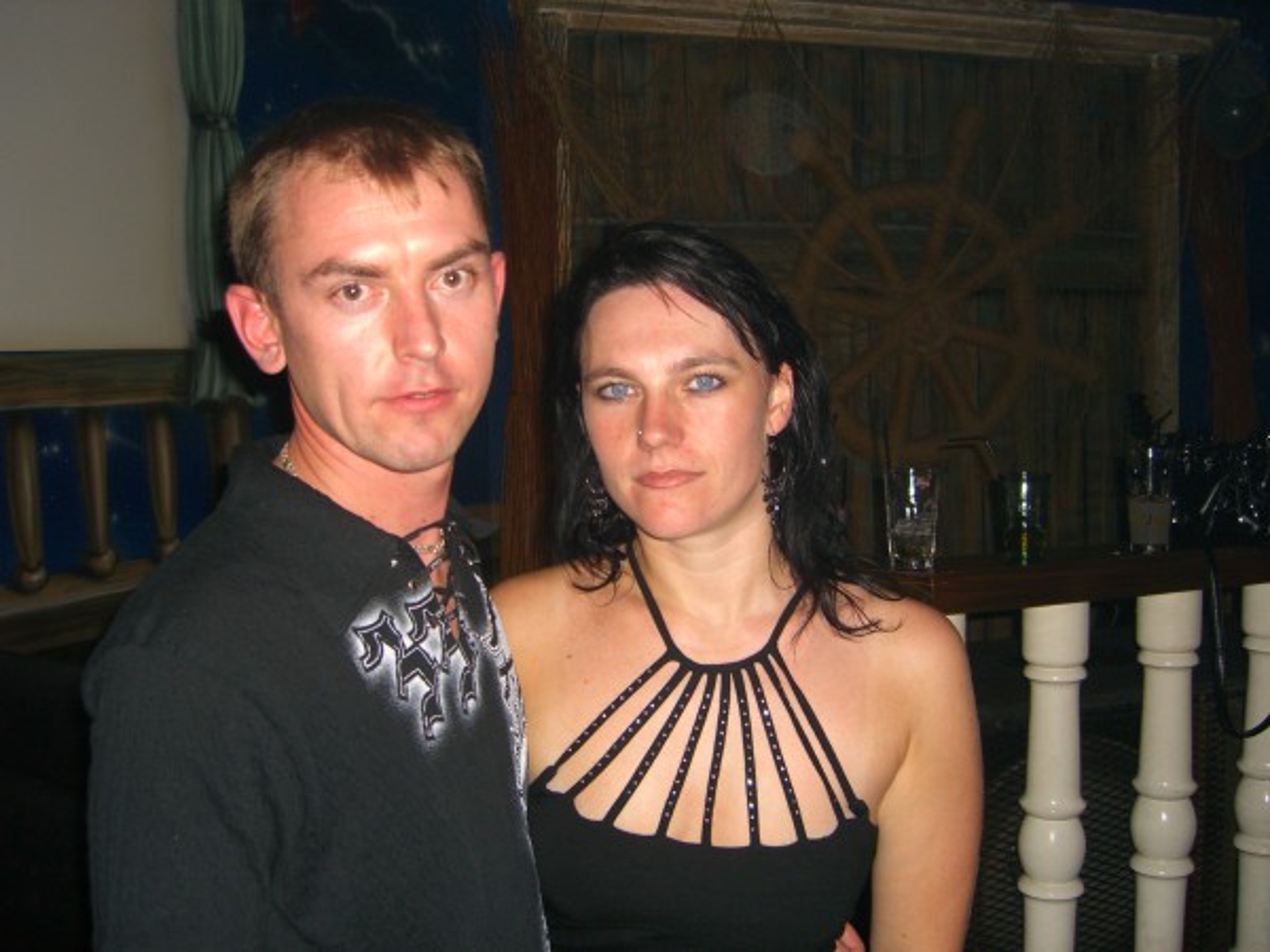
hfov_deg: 49.0
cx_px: 635
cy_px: 476
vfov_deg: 37.7
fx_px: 1394
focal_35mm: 38
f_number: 2.8
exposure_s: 1/60
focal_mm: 7.9
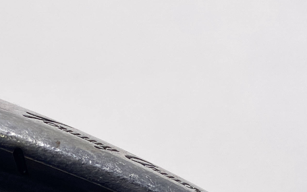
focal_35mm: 84
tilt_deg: -51.8
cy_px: 283
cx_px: 43
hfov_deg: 24.1
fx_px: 703
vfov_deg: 14.5
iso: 32
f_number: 1.8
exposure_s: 1/669
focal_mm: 4.25
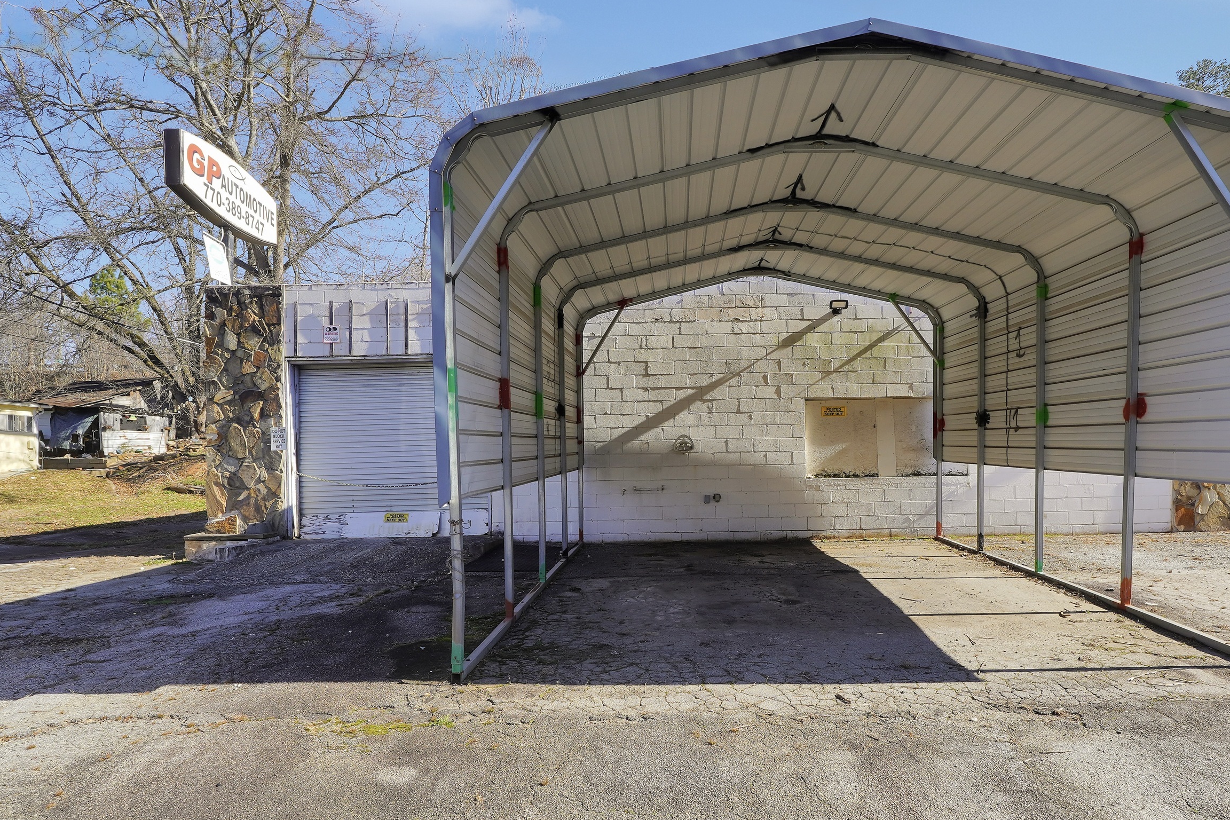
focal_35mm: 21
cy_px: 474
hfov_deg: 80.2
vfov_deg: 59.2
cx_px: 740
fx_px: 717
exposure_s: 1/125
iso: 100
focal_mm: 10.5
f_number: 8
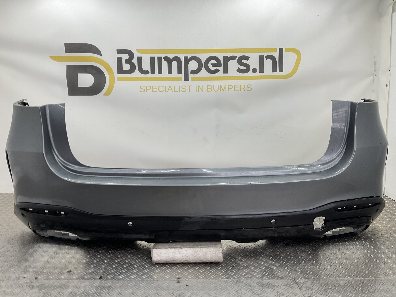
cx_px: 198
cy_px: 148
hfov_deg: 61.7
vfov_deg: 48.2
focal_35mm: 29
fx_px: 332
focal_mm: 3
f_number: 1.8
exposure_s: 1/120
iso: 20
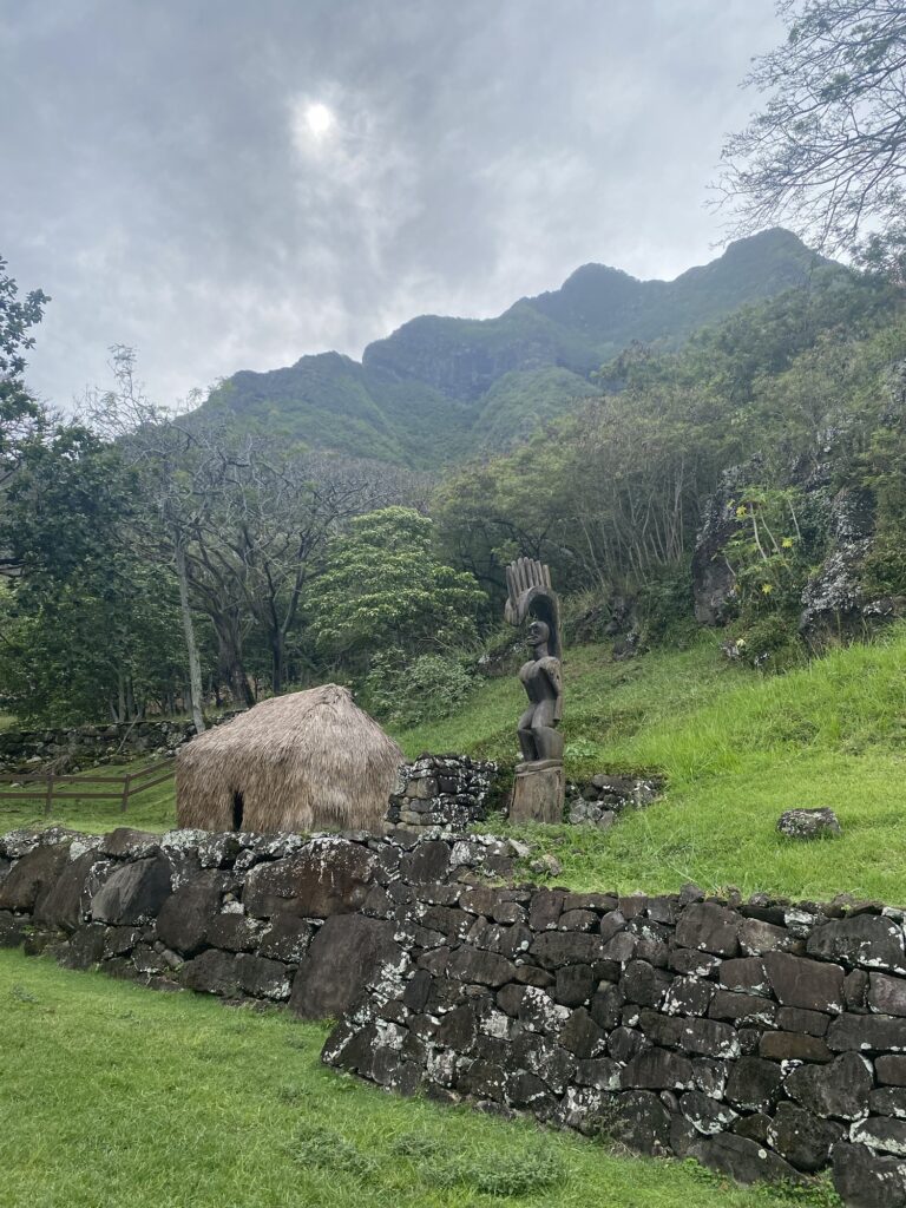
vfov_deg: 67.3
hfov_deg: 53.1
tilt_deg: +17.0
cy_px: 604
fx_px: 907
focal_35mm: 26
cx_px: 453
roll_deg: -2.1
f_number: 1.8
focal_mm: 4.25
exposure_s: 1/2222
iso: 32
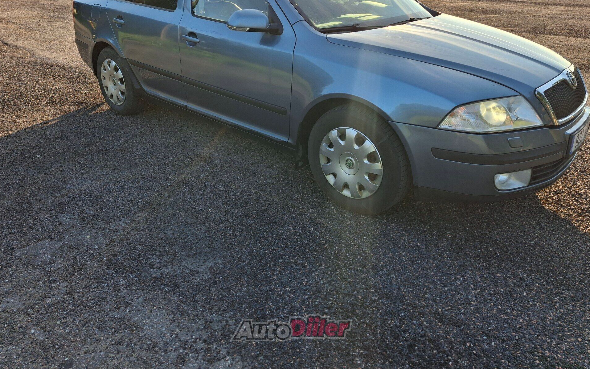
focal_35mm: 27
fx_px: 434
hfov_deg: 68.4
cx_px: 291
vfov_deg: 45.8
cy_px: 147
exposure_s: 1/381
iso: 25
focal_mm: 4.69
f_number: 1.8
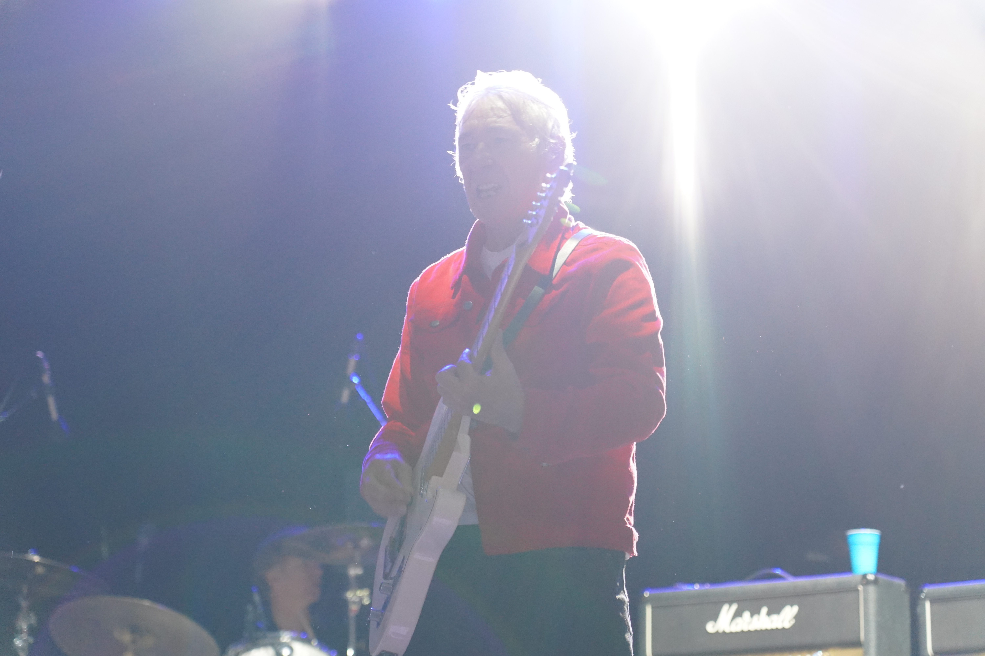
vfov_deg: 13.0
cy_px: 328
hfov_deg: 19.5
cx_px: 492
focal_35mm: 105
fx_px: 2873
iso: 5000
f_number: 4
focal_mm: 105
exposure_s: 1/160
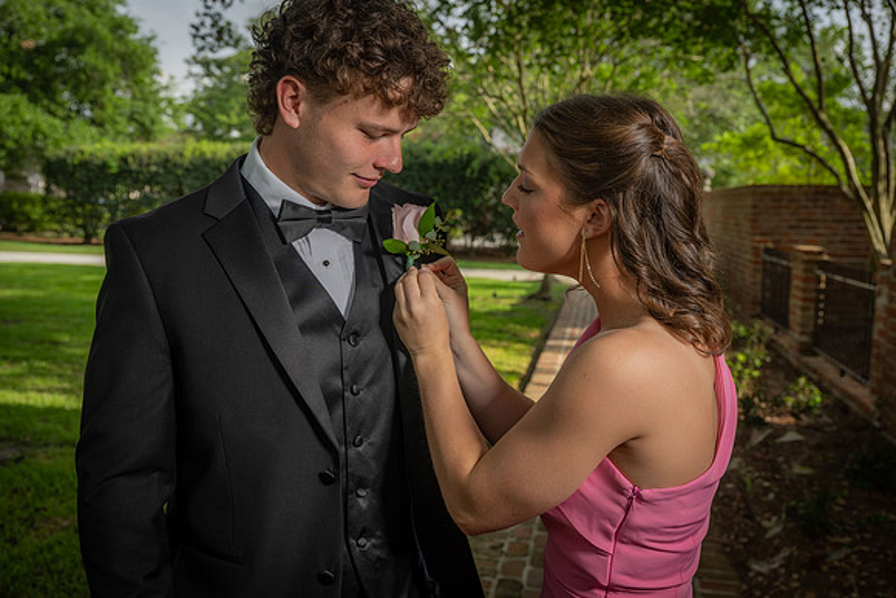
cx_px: 448
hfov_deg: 51.9
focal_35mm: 37
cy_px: 299
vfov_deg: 36.0
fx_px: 921
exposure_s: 1/160
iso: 100
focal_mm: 37
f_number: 5.6
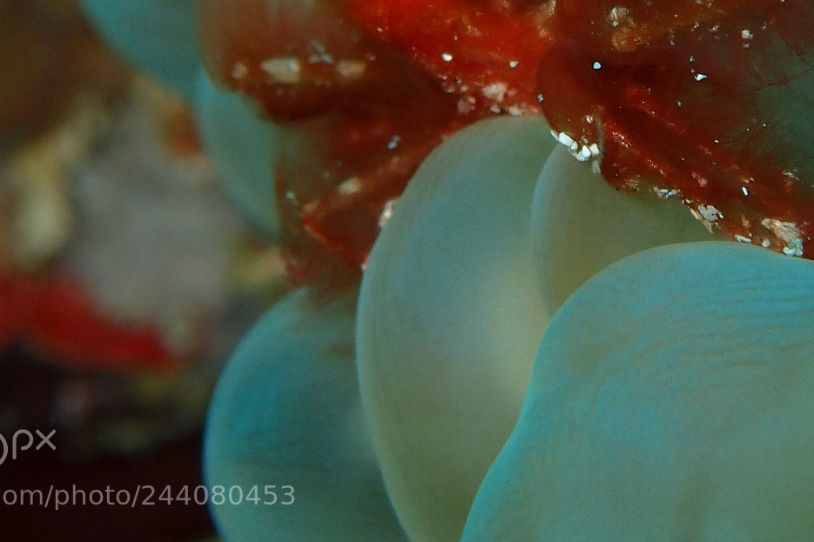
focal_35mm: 178
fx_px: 4024
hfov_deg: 11.5
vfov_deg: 7.7
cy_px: 42
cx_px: 536
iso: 200
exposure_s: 1/200
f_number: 6.3
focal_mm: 18
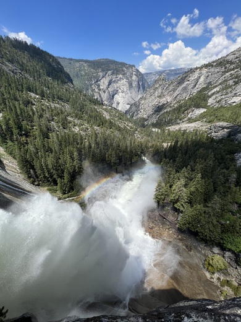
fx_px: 121
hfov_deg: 89.9
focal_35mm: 13
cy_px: 161
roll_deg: +2.3
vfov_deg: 106.2
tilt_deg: -30.0
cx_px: 120
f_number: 1.8
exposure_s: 1/2053
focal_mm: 1.57
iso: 32
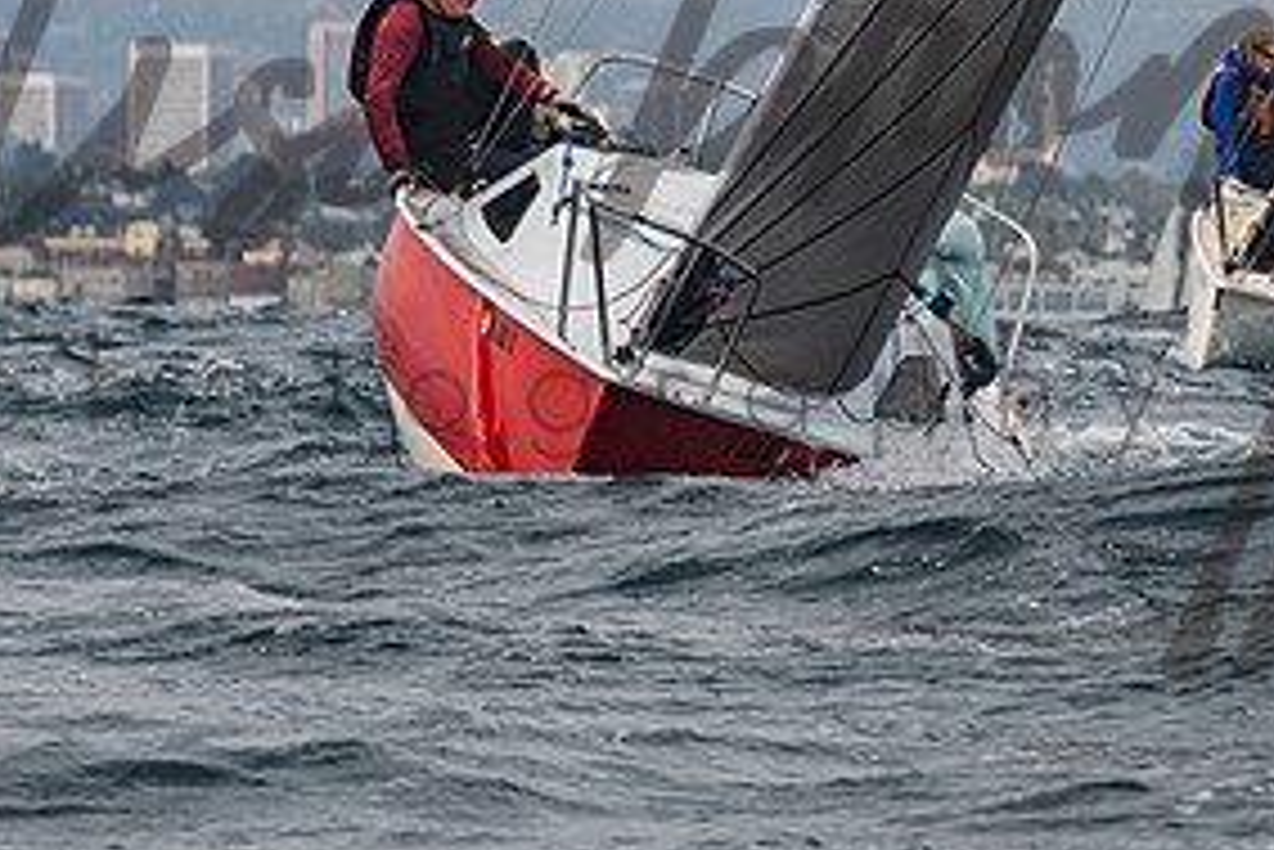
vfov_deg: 2.4
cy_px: 54
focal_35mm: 562
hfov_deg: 3.7
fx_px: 19898
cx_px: 521
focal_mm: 200
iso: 160
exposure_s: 1/640
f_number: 6.3
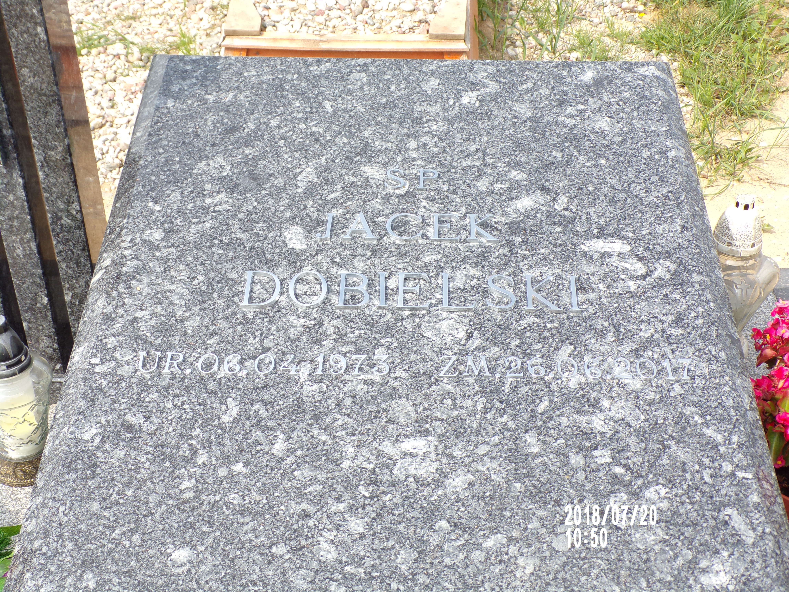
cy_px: 296
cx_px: 394
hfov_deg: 38.9
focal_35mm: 49
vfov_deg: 29.7
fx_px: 1117
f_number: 5.1
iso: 80
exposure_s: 1/220
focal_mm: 8.7
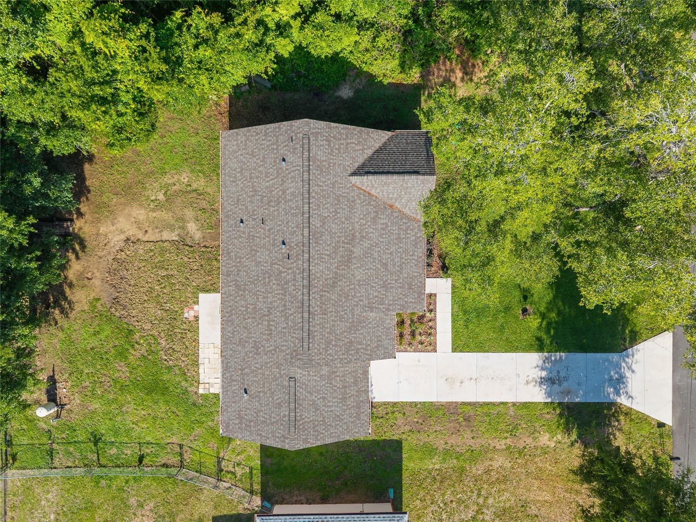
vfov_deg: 56.8
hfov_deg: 71.6
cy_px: 261
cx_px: 348
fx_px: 483
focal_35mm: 24
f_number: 1.8
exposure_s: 1/1250
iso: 120
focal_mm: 8.67
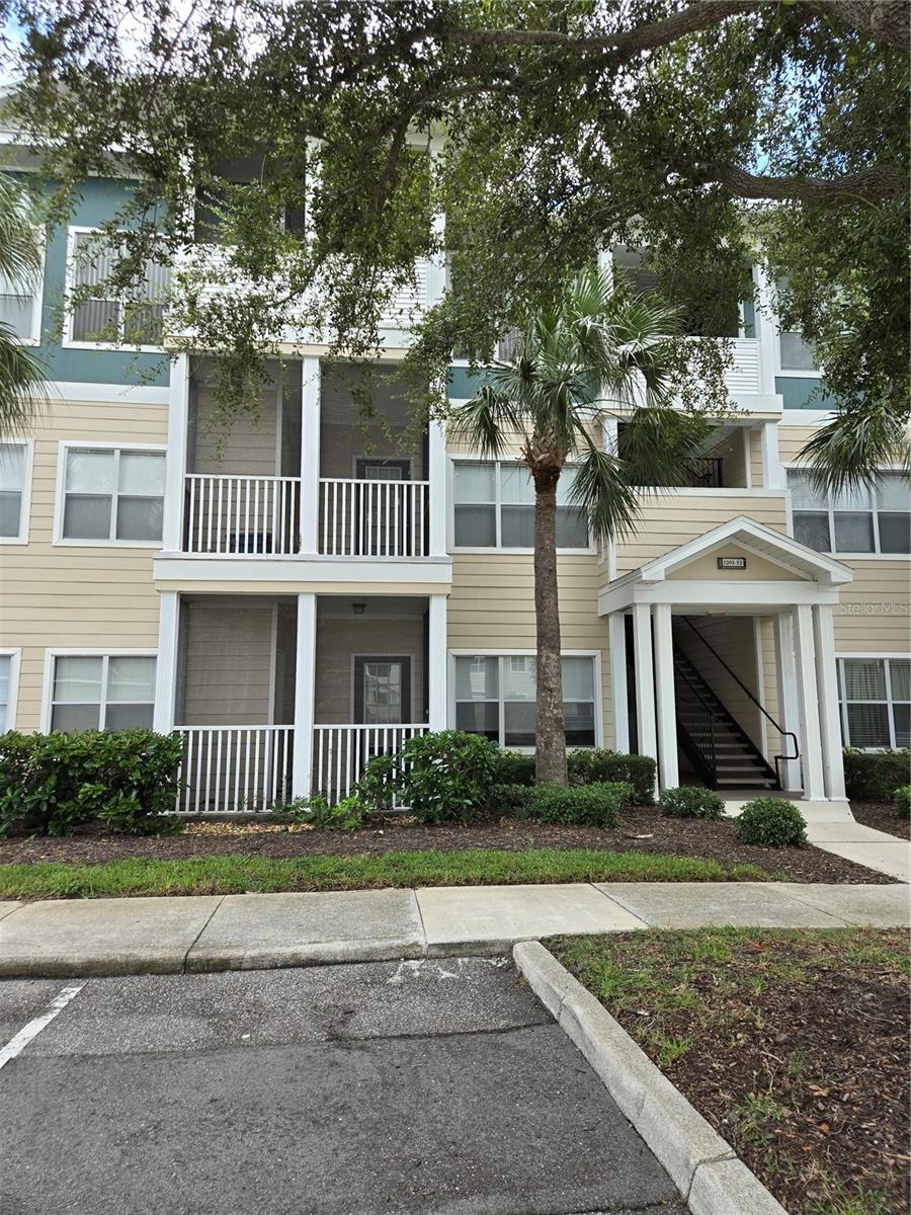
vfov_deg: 73.9
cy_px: 608
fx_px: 807
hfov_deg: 58.9
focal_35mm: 23
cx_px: 456
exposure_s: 1/494
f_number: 1.8
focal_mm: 5.4
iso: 25
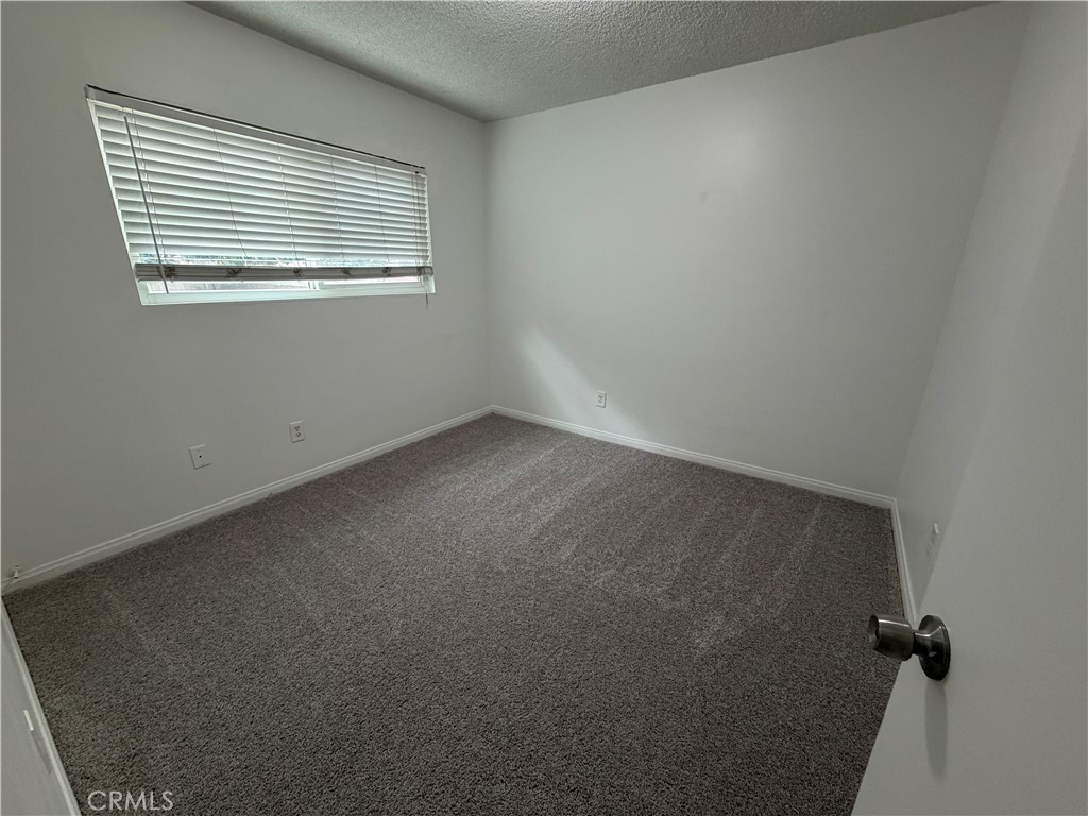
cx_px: 544
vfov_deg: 85.7
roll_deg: -0.6
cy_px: 408
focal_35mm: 14
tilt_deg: -17.3
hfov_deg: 102.1
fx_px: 440
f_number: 2.2
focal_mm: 2.22
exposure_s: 1/60
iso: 250
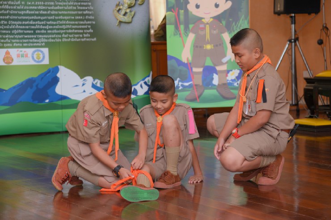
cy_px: 110
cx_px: 166
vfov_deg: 11.4
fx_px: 1103
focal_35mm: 120
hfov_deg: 17.1
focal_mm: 120
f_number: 5.6
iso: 800
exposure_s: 1/40
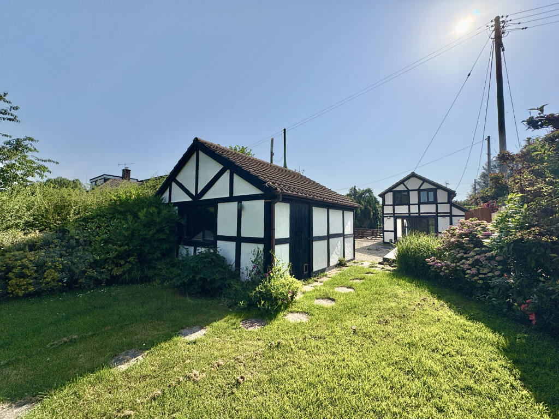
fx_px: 226
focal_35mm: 14
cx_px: 280
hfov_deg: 102.1
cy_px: 210
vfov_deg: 85.7
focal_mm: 2.22
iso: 40
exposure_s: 1/6135
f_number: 2.2
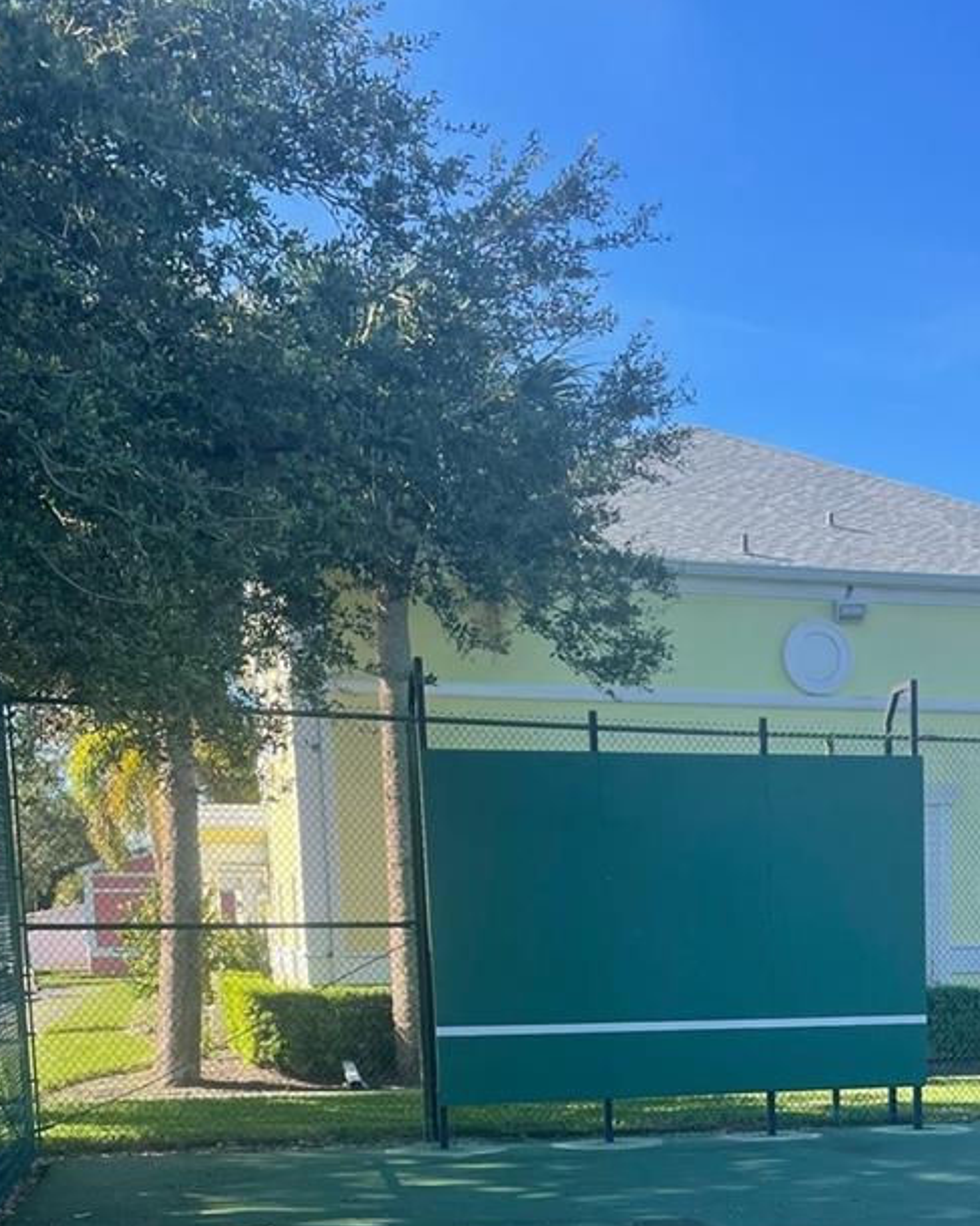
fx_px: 1813
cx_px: 827
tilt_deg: -7.2
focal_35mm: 50
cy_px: 1170
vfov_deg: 34.6
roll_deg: +1.3
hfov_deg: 29.3
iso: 32
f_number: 1.6
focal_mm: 4.2
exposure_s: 1/1103
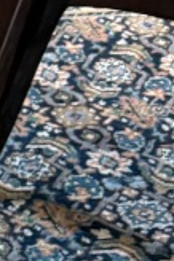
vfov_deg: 10.4
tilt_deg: -42.2
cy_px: 204
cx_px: -461
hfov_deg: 6.0
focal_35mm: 198
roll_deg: -3.1
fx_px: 1438
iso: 200
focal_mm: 5.96
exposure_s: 1/50
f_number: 1.6
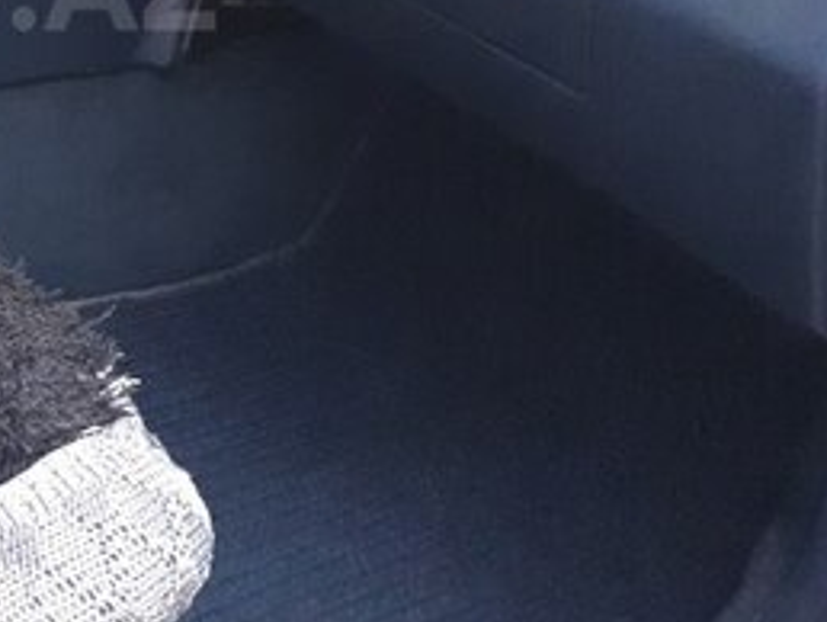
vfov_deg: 20.6
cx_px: -112
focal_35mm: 69
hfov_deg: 25.8
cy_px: -18
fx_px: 1650
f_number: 1.9
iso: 500
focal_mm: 3.6
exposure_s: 1/17
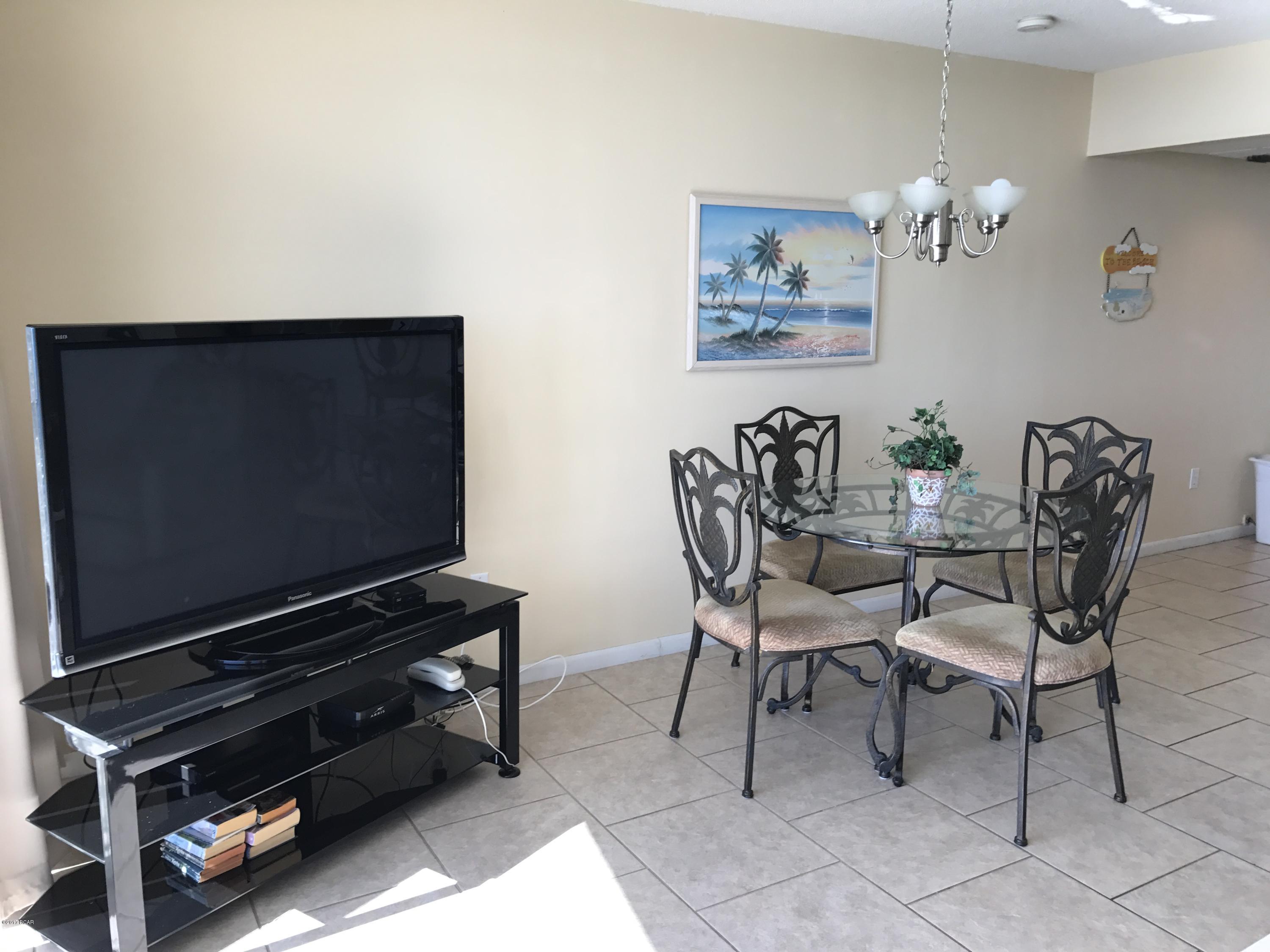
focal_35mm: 28
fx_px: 1027
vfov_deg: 49.7
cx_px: 635
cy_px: 476
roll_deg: +0.8
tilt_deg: -10.4
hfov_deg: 63.4
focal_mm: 3.99
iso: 25
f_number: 1.8
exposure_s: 1/120
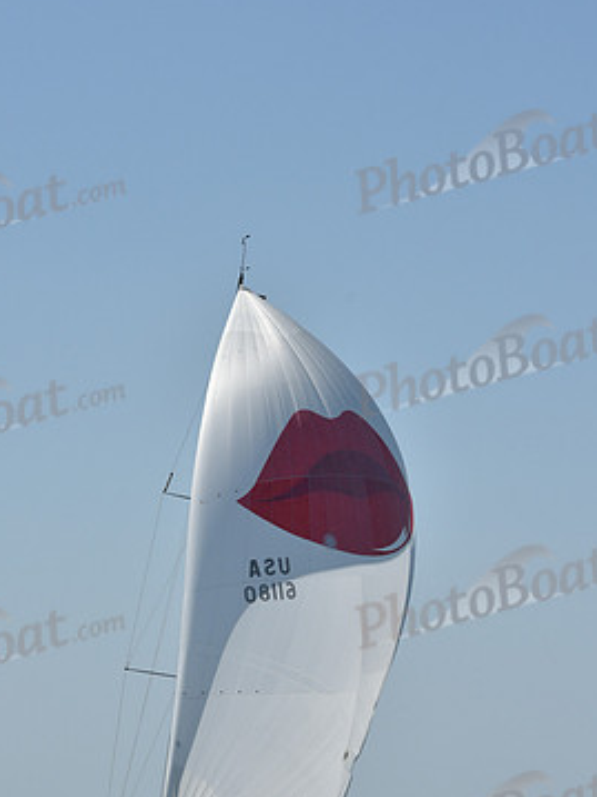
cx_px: 241
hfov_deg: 8.7
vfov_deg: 11.6
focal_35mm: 171
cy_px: 508
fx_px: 3935
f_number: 10
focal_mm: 110
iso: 250
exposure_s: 1/1250
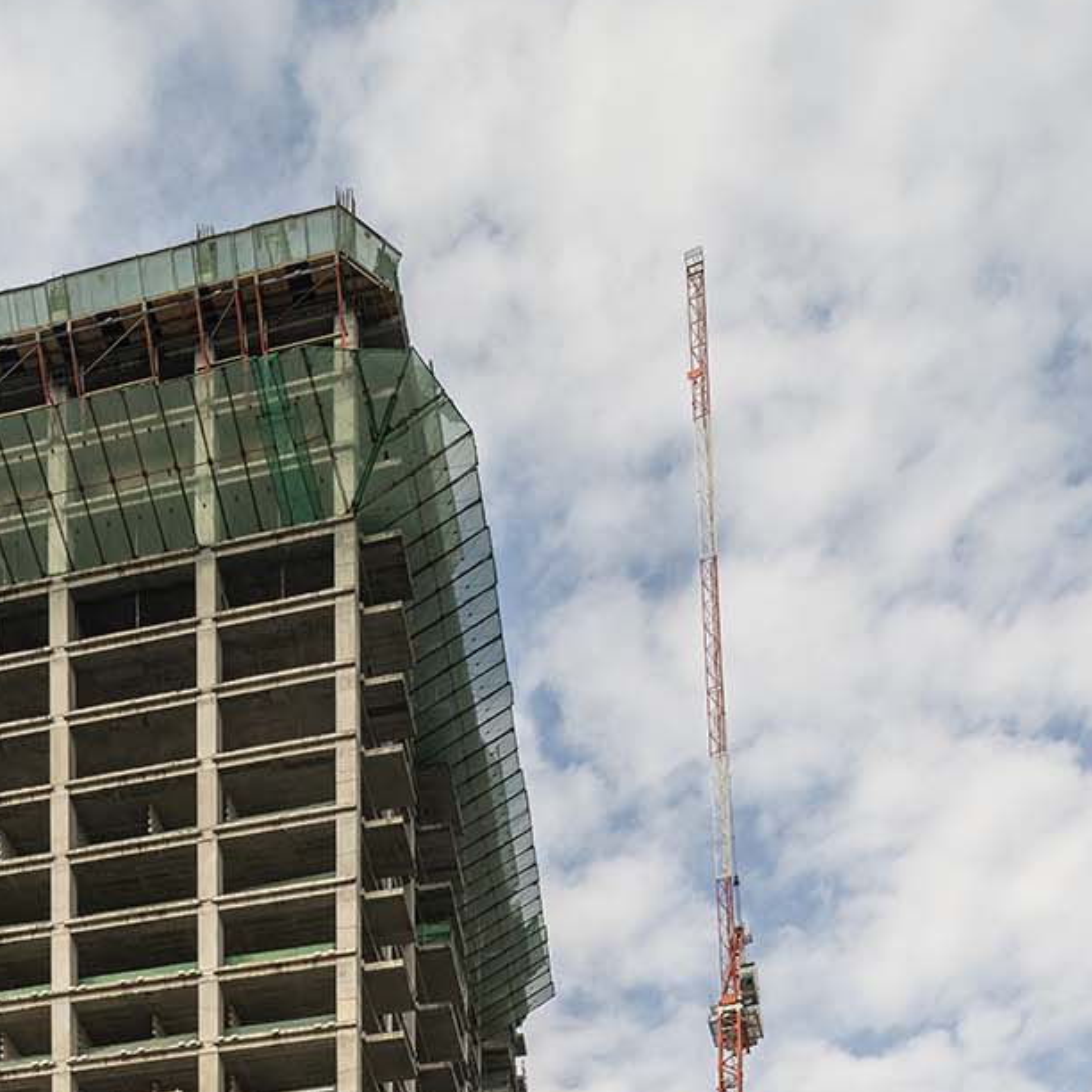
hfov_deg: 42.3
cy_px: 919
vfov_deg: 41.4
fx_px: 1356
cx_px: 250
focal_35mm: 38
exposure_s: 1/400
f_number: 9
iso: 100
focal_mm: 19
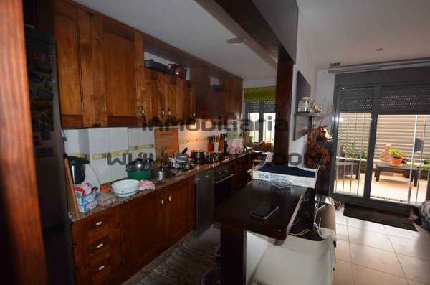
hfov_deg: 95.1
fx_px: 197
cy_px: 142
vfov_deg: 71.8
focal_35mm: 16
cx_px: 215
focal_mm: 11
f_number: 4.8
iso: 800
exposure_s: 1/60
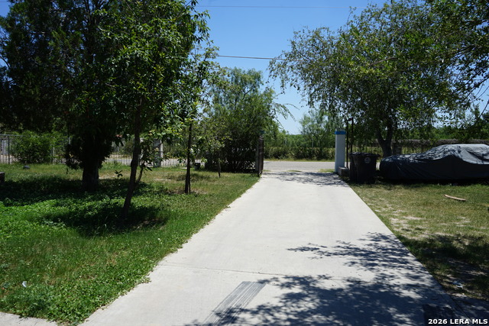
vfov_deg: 46.4
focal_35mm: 28
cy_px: 163
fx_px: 380
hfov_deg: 65.5
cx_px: 244
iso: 100
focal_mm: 28
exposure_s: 1/160
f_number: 11
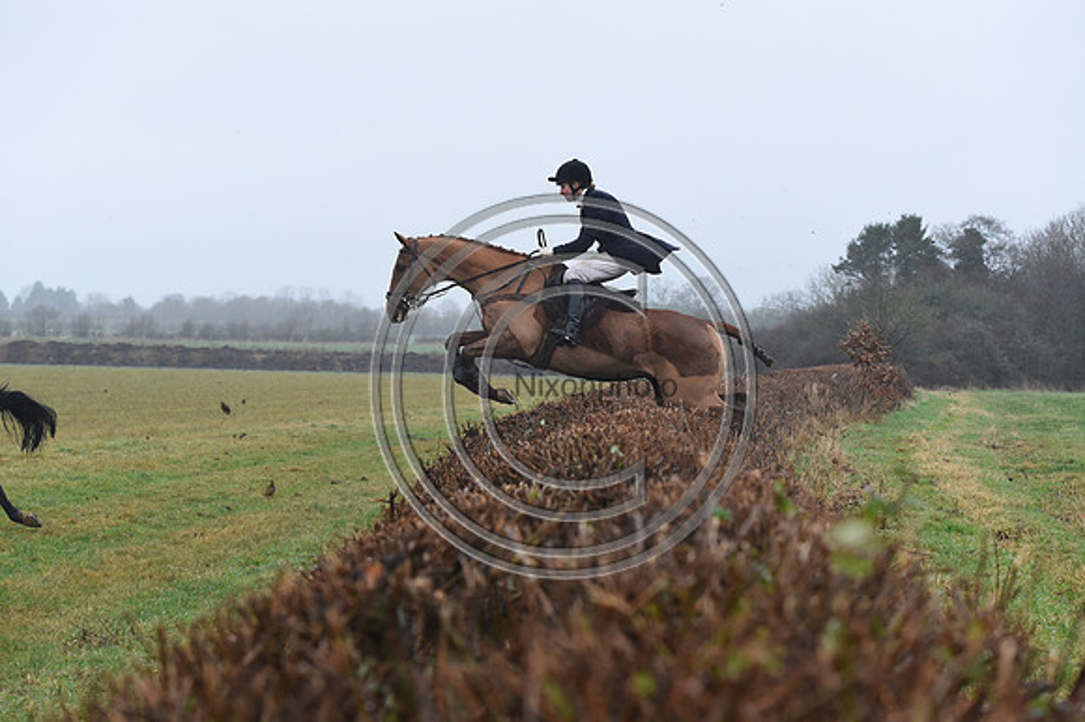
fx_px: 2560
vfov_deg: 16.1
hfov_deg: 23.9
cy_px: 361
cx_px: 542
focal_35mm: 85
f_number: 5
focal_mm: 85
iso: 2500
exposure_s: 1/1250
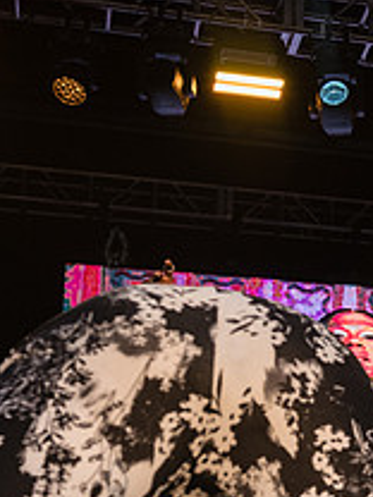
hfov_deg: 15.7
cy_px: 381
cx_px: 423
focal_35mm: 91
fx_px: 1307
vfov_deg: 21.3
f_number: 4
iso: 2000
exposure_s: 1/640
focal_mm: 34
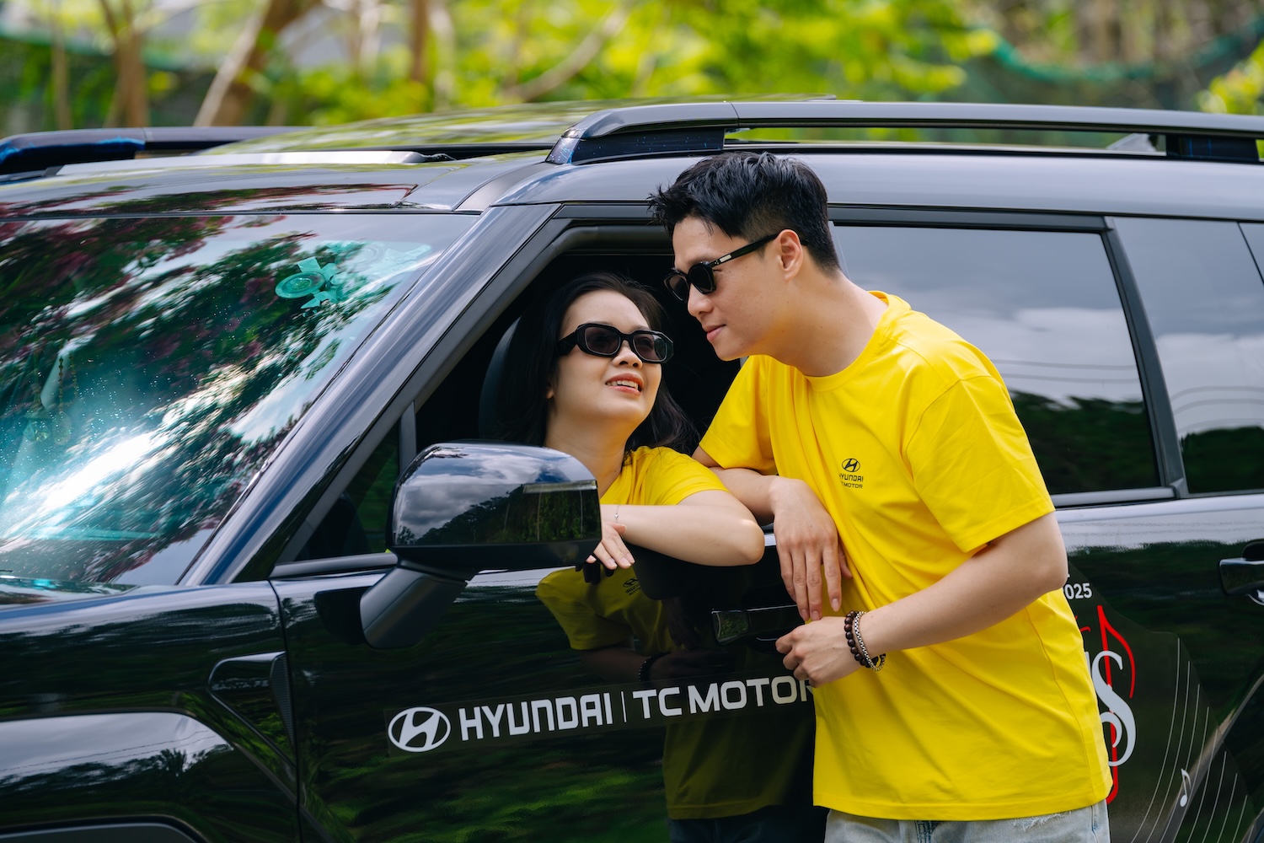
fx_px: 7022
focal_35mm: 200
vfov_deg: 6.9
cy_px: 422
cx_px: 632
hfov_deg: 10.3
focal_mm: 200
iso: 200
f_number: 4.5
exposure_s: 1/800
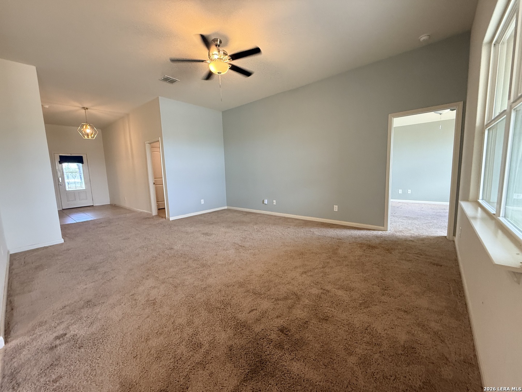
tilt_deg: -7.4
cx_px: 261
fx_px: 211
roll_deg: +1.5
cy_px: 196
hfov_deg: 102.1
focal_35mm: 14
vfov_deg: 85.7
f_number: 2.2
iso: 320
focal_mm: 2.22
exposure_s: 1/60
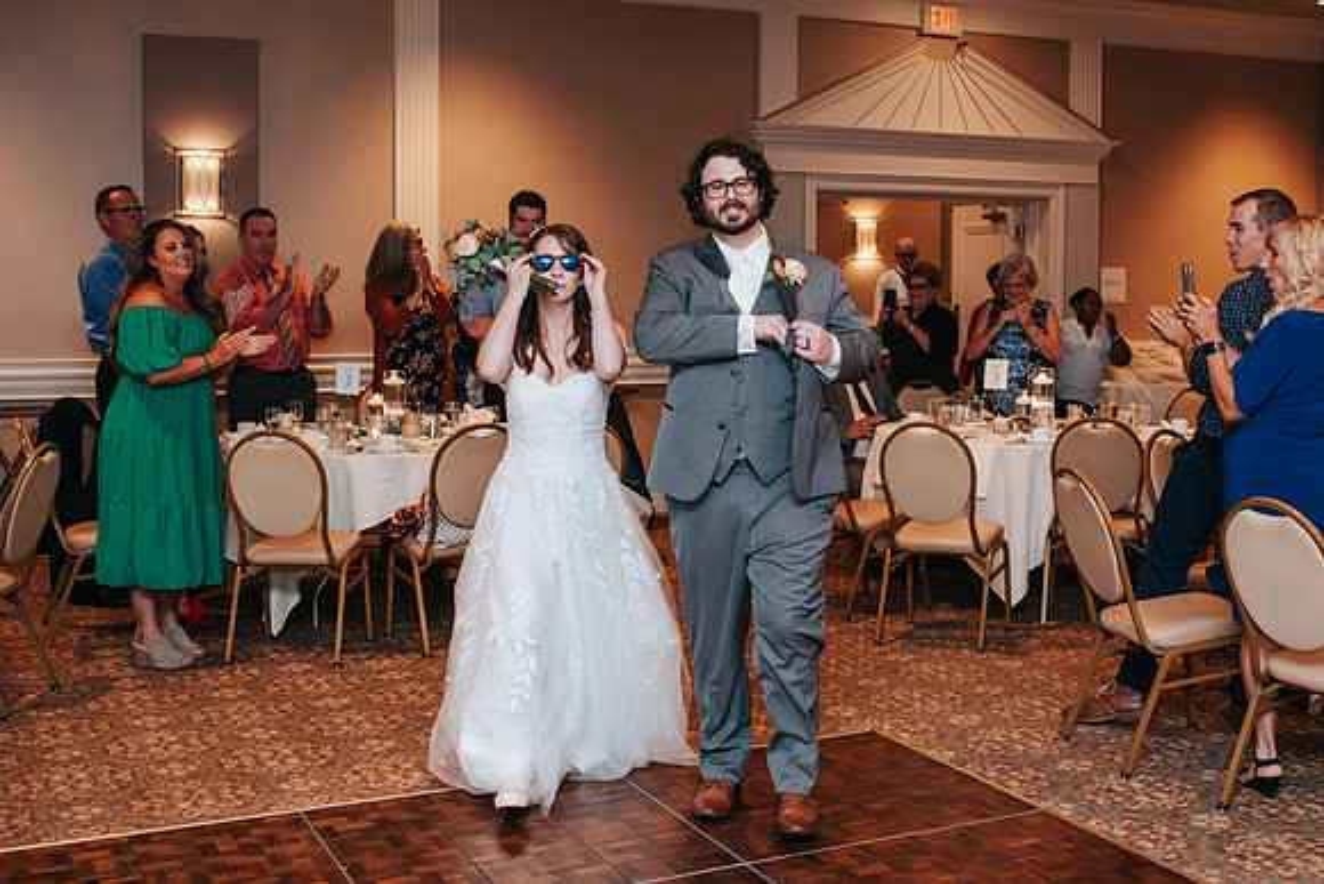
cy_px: 371
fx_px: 1724
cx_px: 756
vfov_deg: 28.7
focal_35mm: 47
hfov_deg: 41.9
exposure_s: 1/160
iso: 1000
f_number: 2.8
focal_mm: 35
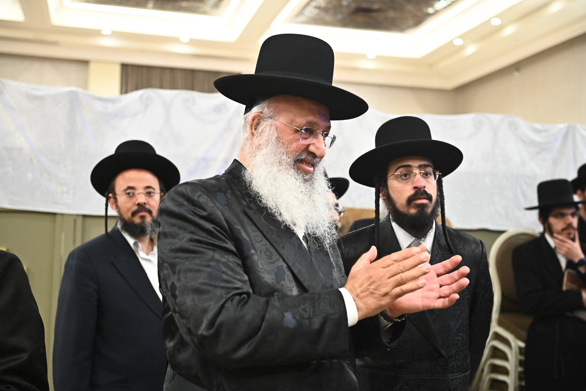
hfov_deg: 39.6
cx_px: 293
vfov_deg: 27.0
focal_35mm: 50
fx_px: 814
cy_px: 196
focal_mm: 50
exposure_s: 1/200
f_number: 3.2
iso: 2500
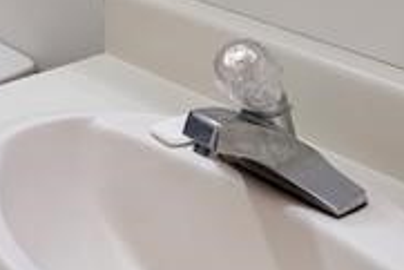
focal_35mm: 82
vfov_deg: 13.9
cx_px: -163
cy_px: -283
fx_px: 925
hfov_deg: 21.5
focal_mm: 14.6
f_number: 8
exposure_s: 1/4
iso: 800
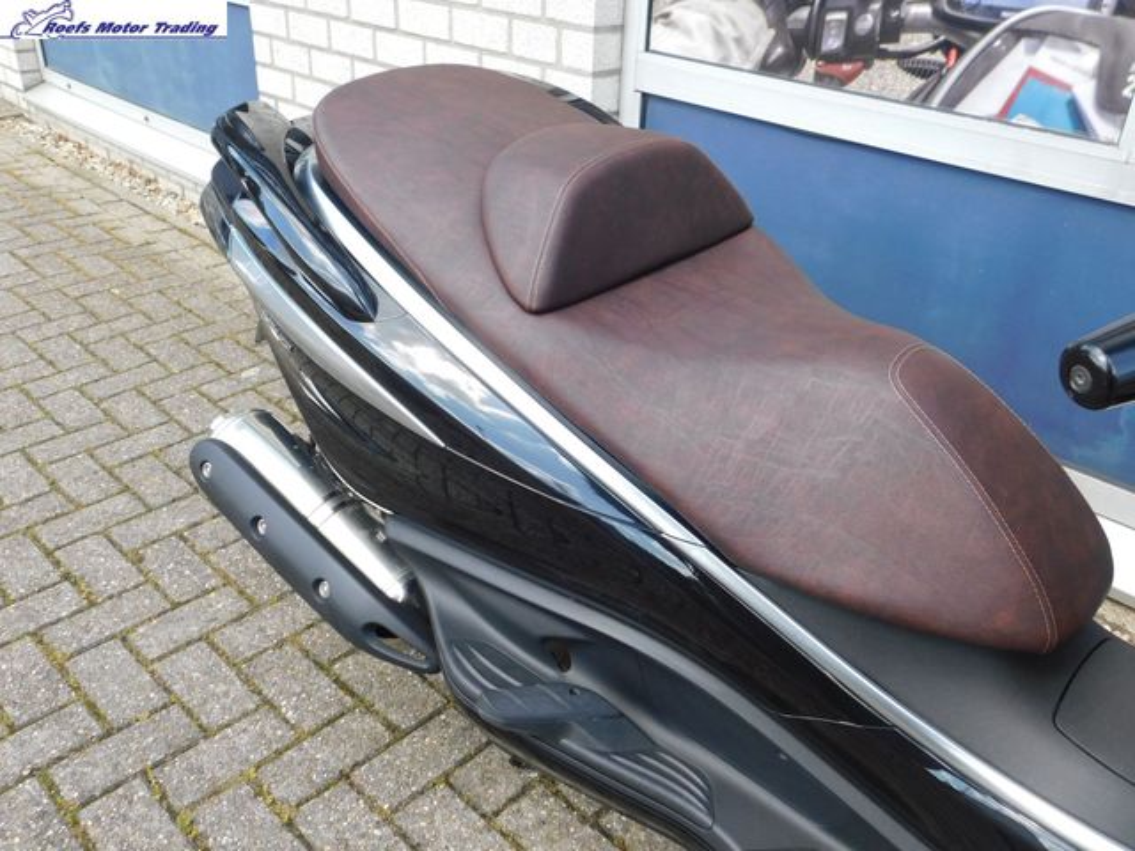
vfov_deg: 46.8
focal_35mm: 30
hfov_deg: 60.0
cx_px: 568
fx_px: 984
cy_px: 426
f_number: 3.2
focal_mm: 5.3
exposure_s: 1/200
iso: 125
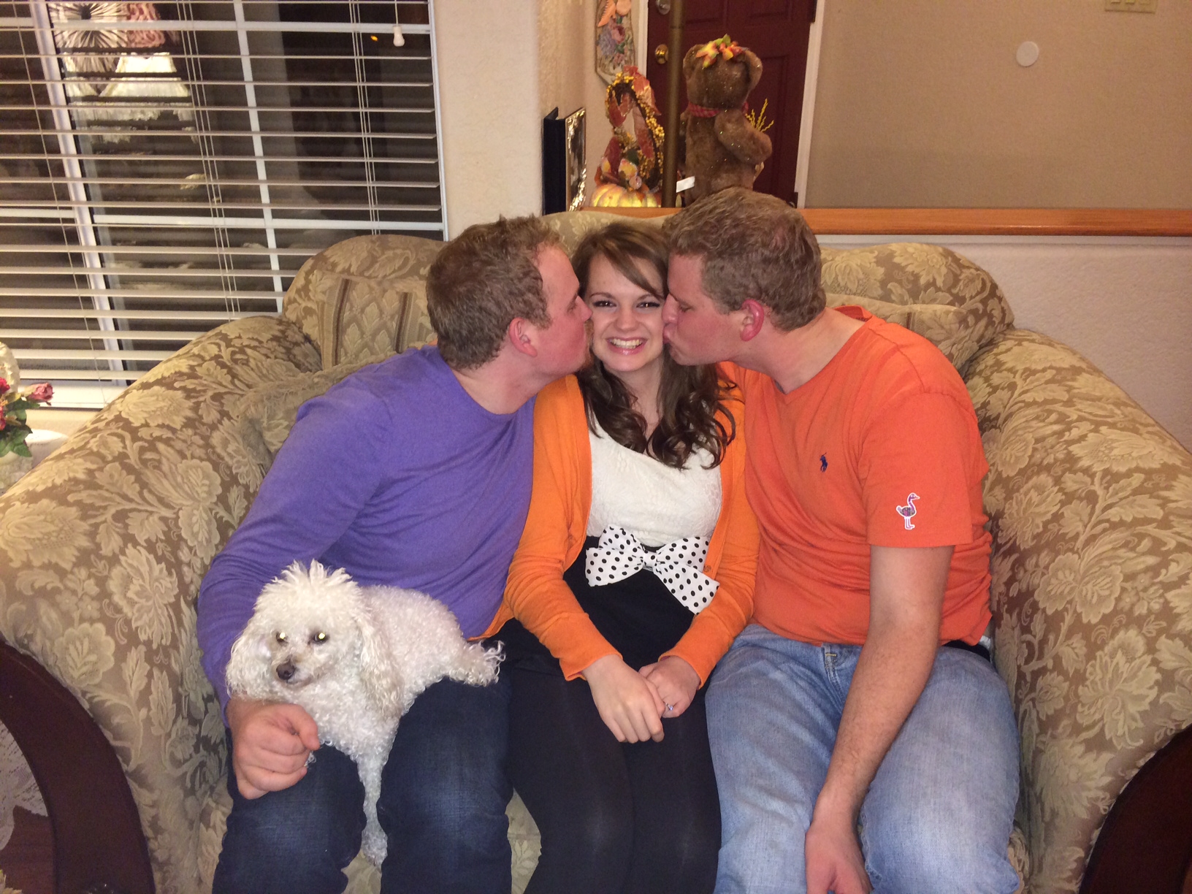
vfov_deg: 46.8
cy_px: 447
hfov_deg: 60.0
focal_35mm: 30
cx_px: 596
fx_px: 1033
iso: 200
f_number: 2.2
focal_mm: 4.12
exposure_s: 1/16
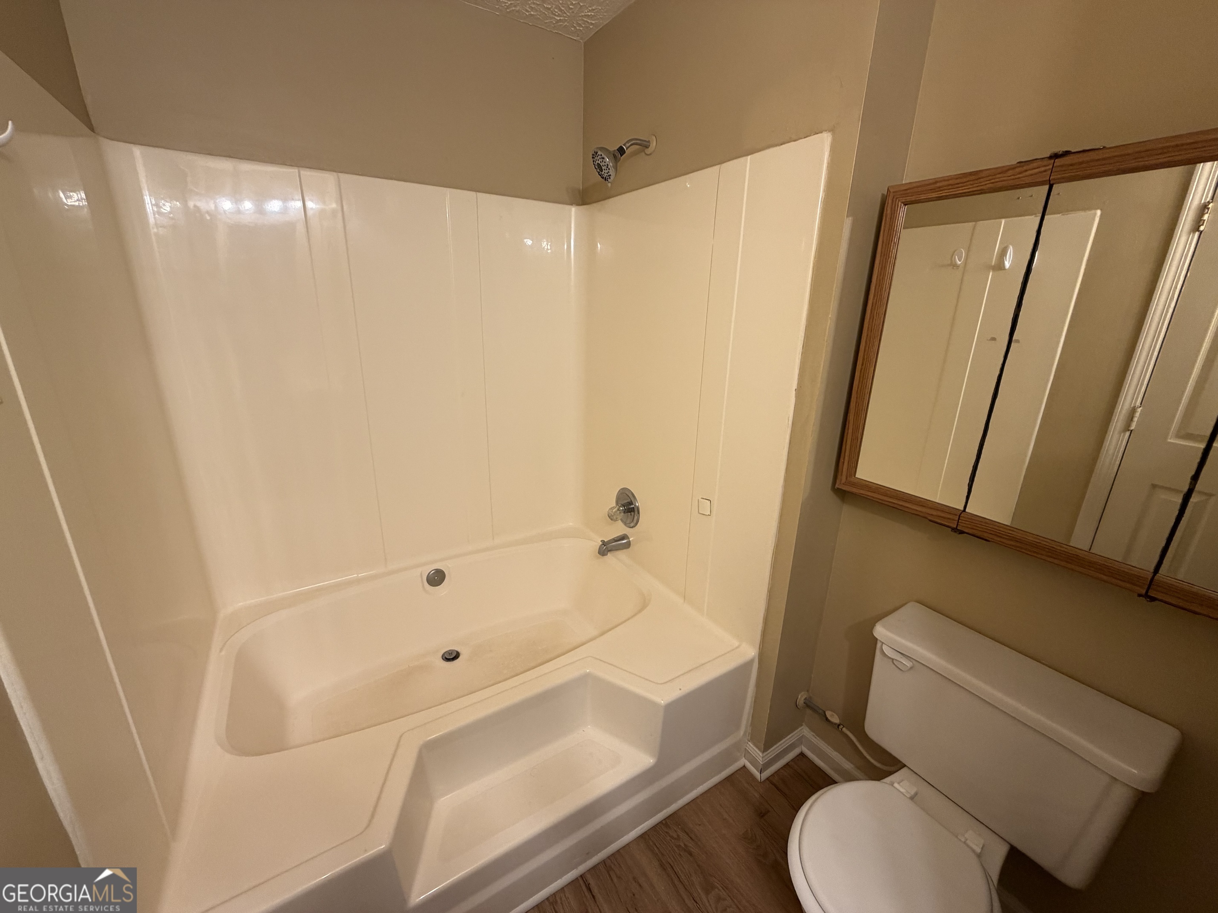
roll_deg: -1.2
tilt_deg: -17.5
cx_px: 609
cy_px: 456
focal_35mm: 14
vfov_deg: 85.7
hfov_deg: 102.1
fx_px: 493
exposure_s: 1/60
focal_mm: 2.22
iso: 160
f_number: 2.2
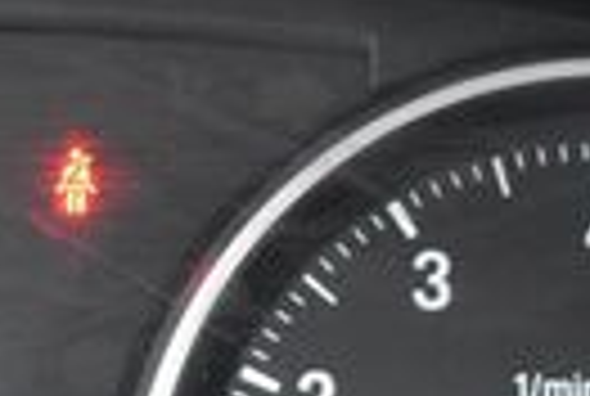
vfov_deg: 7.3
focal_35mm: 190
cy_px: 335
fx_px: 3121
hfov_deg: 10.7
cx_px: -41
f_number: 4
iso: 3200
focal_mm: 26
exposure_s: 1/125
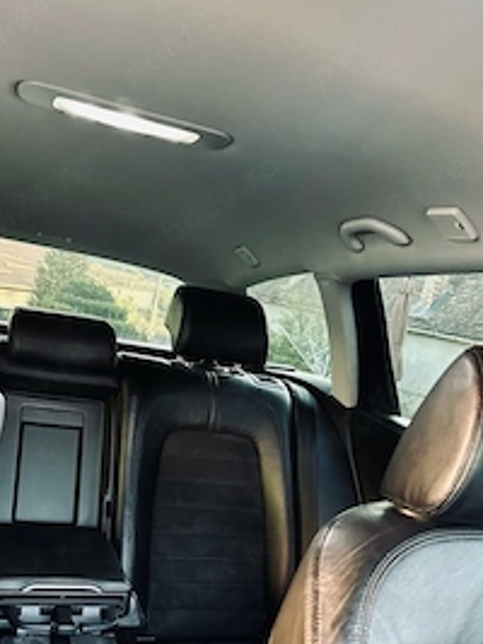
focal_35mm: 36
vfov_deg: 50.4
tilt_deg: -11.2
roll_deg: -11.2
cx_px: 249
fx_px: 670
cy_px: 432
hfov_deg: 39.6
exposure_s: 1/51
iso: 1000
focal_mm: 6.86
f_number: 1.78
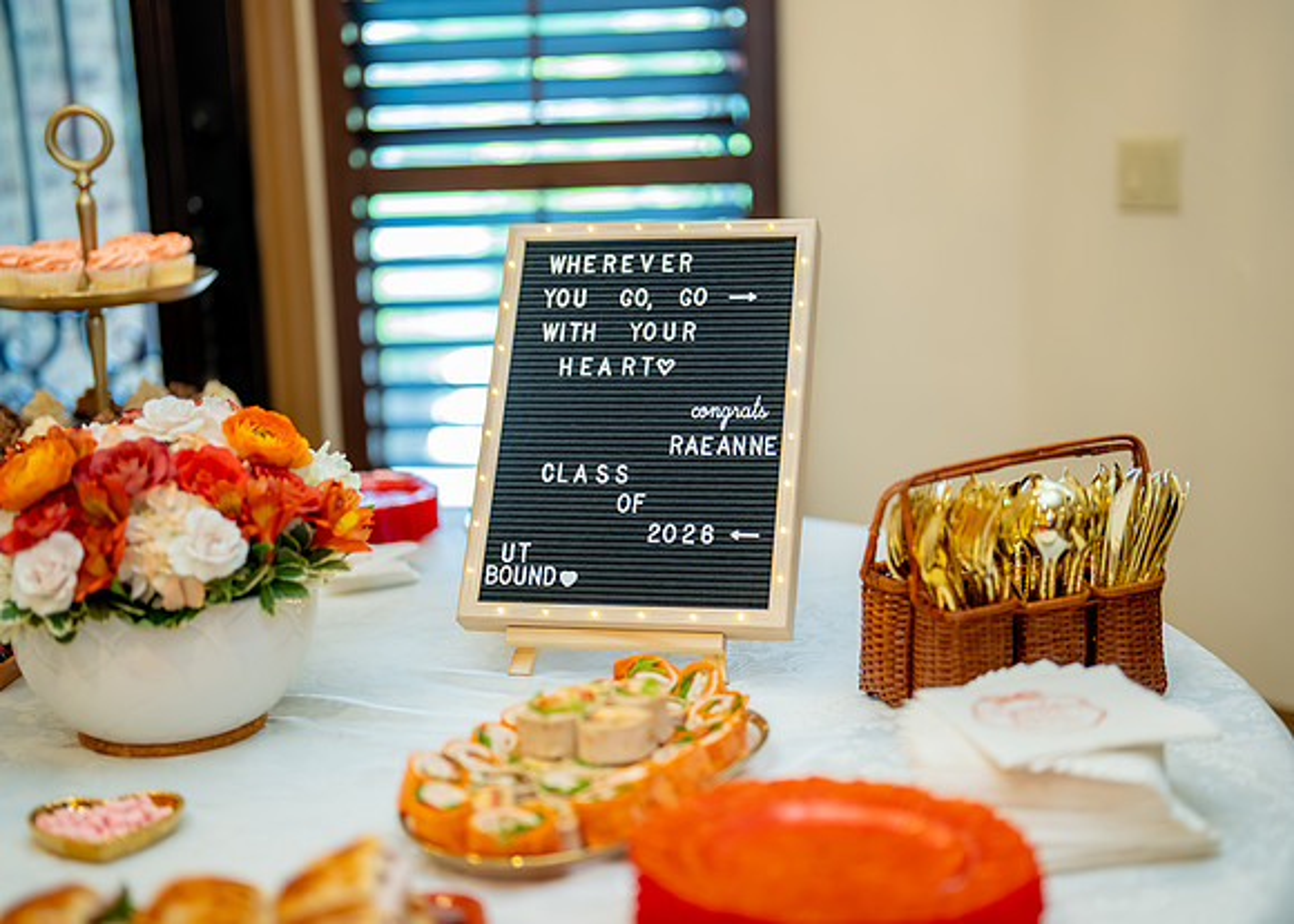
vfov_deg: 26.4
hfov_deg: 36.3
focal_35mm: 54
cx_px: 660
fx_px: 1972
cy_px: 460
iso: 1000
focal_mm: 50
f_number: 1.2
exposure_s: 1/400
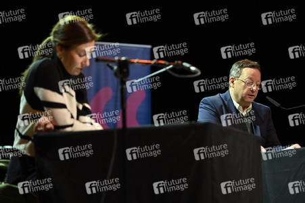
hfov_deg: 17.1
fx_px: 1016
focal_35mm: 120
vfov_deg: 11.4
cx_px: 152
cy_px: 102
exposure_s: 1/250
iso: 1250
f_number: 2.8
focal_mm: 120
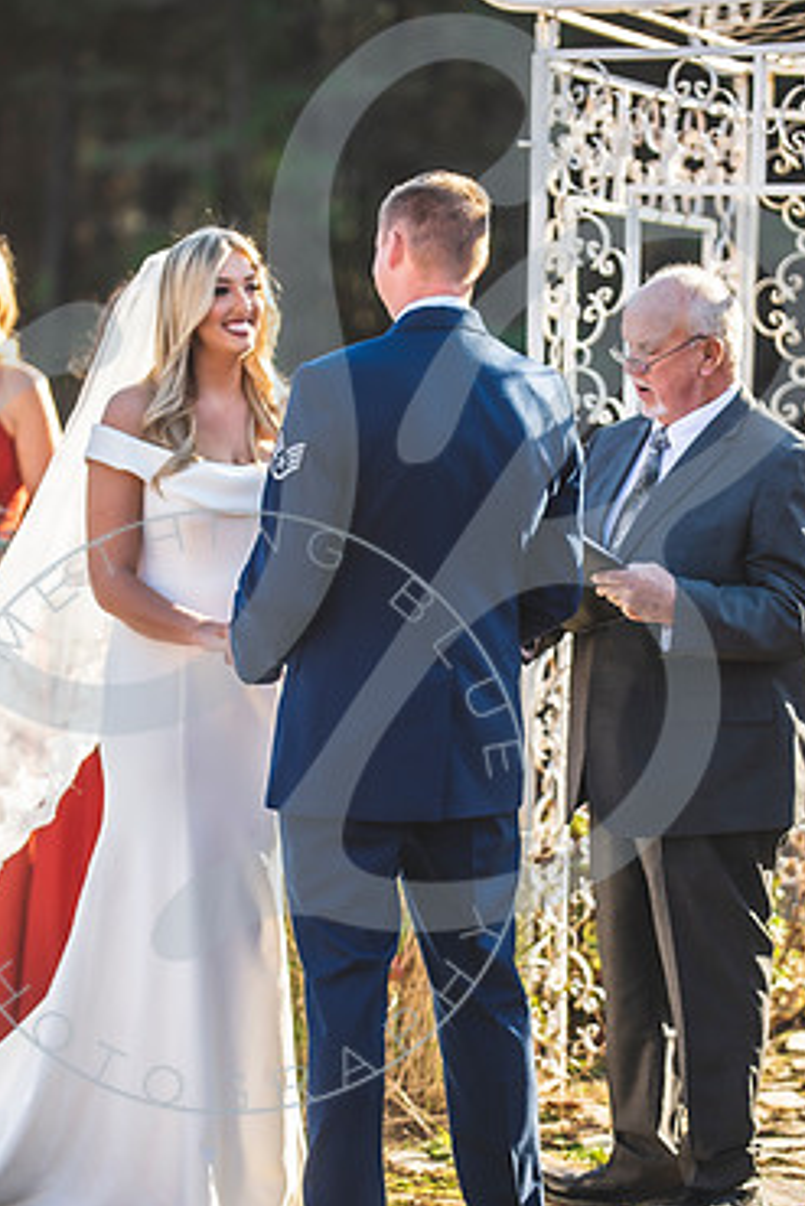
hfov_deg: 9.7
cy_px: 564
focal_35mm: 141
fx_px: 4725
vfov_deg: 14.5
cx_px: 375
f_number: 2.8
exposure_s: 1/800
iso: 200
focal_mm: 116
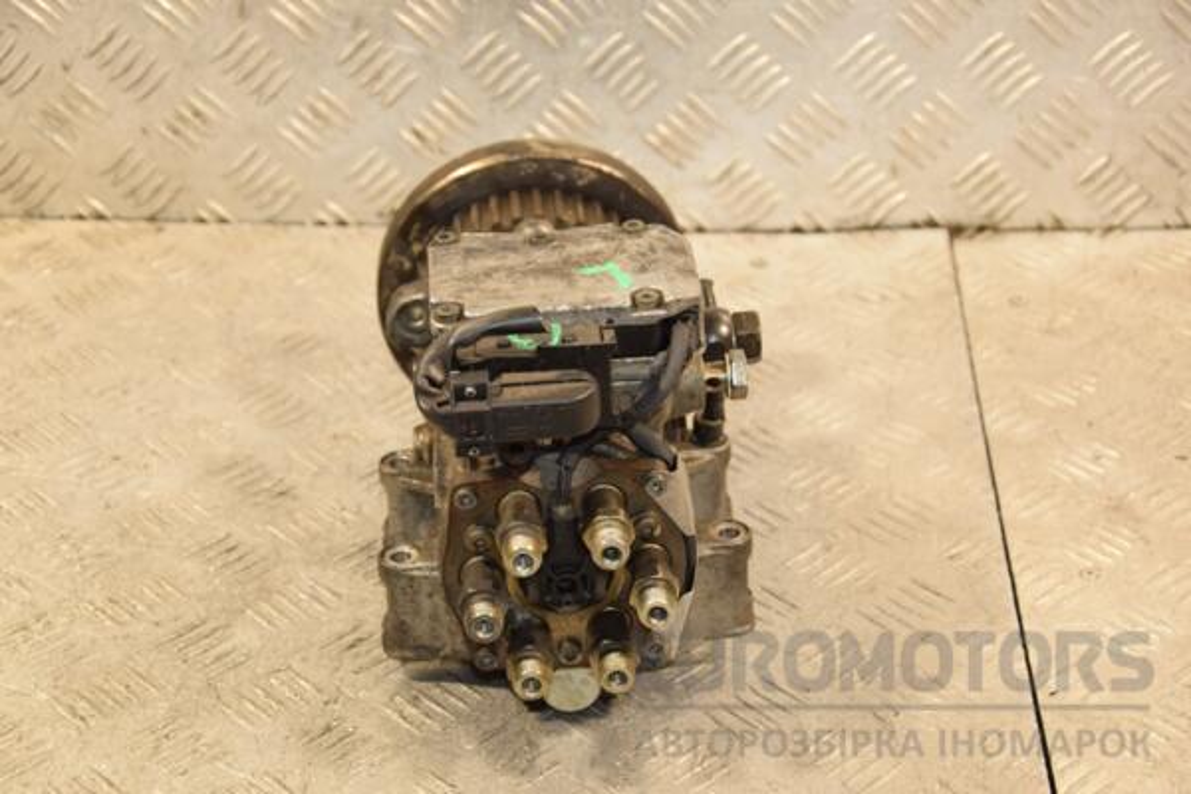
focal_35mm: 75
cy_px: 397
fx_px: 2481
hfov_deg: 27.0
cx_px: 596
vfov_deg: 18.2
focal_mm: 50
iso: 800
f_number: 5
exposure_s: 1/125
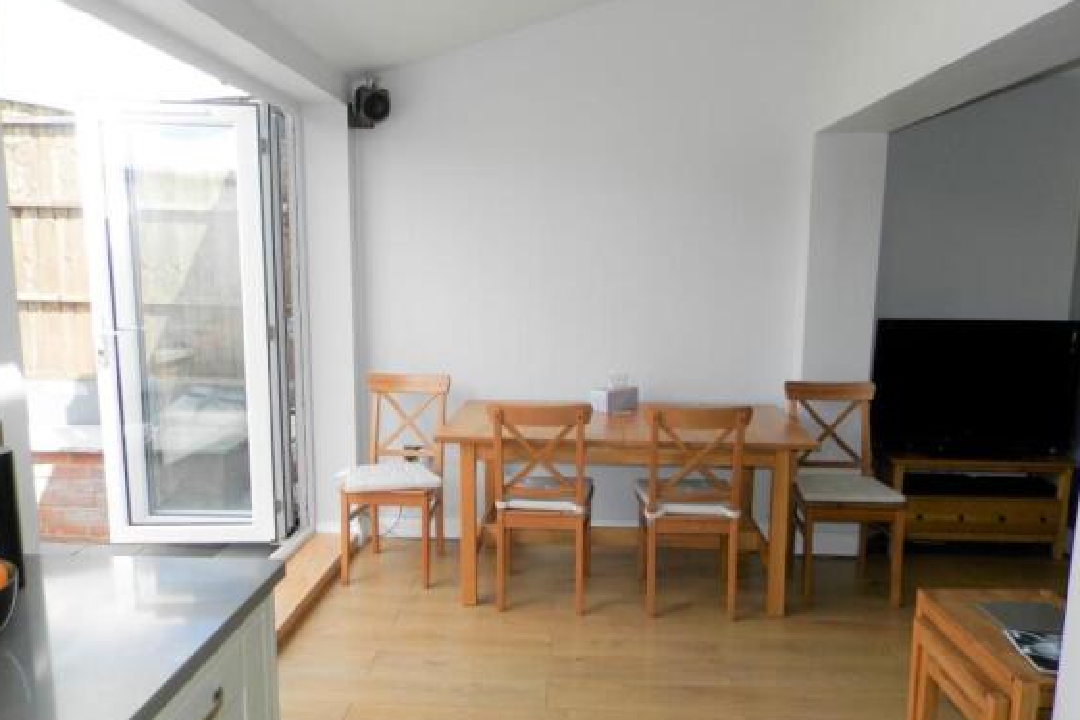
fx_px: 810
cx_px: 536
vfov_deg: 47.8
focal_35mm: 27
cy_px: 399
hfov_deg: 67.4
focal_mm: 4.5
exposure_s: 1/125
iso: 80
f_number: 3.1
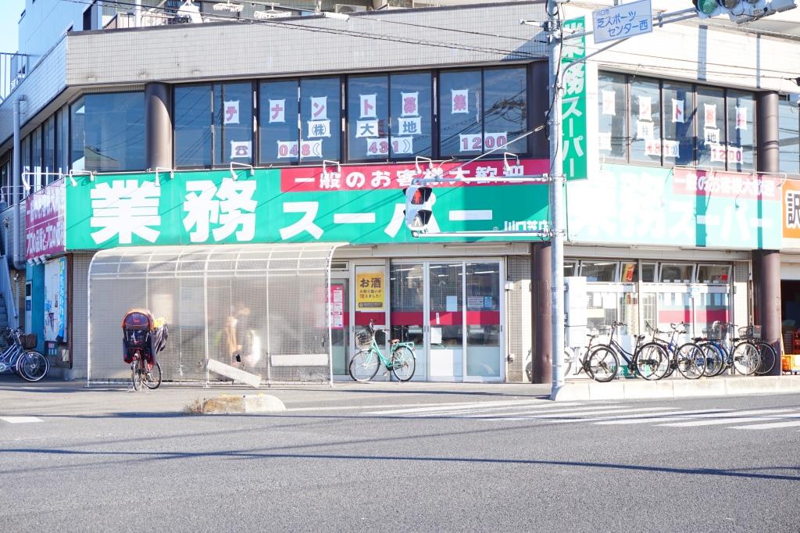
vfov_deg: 22.1
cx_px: 400
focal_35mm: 62
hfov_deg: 32.6
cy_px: 266
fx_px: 1366
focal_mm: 41
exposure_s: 1/80
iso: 100
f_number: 7.1
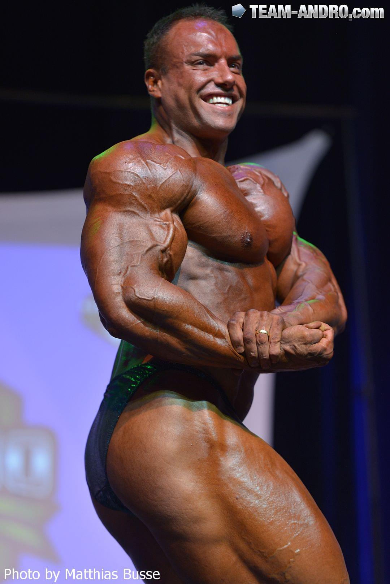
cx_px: 195
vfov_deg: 12.1
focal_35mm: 170
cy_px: 292
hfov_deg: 8.1
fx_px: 2759
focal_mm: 170
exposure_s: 1/125
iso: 800
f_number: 3.2
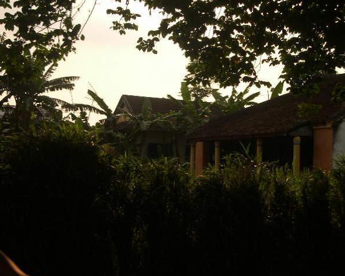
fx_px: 409
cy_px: 138
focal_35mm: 40
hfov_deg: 45.8
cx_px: 176
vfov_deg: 37.4
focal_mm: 12.2
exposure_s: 1/117
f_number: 9.2
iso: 100
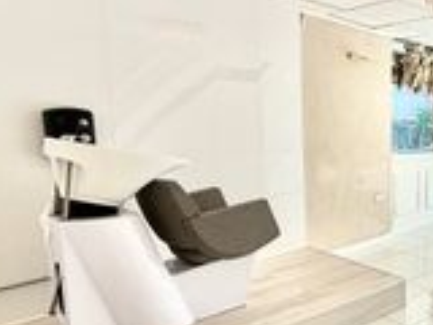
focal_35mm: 35
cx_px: 441
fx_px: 438
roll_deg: -1.2
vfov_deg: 40.6
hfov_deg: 44.2
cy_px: 187
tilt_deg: -7.4
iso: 40
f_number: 2.2
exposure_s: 1/502
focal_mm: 2.22
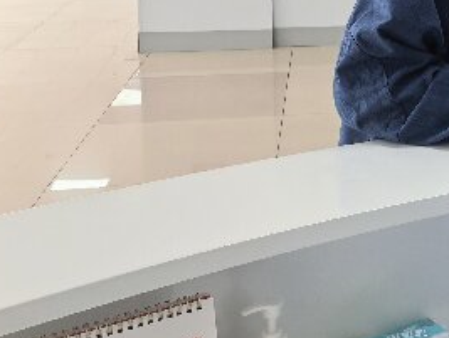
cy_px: -26
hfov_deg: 23.9
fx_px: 909
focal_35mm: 70
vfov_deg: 20.2
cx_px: 607
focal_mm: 8.5
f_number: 4
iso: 250
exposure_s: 1/100
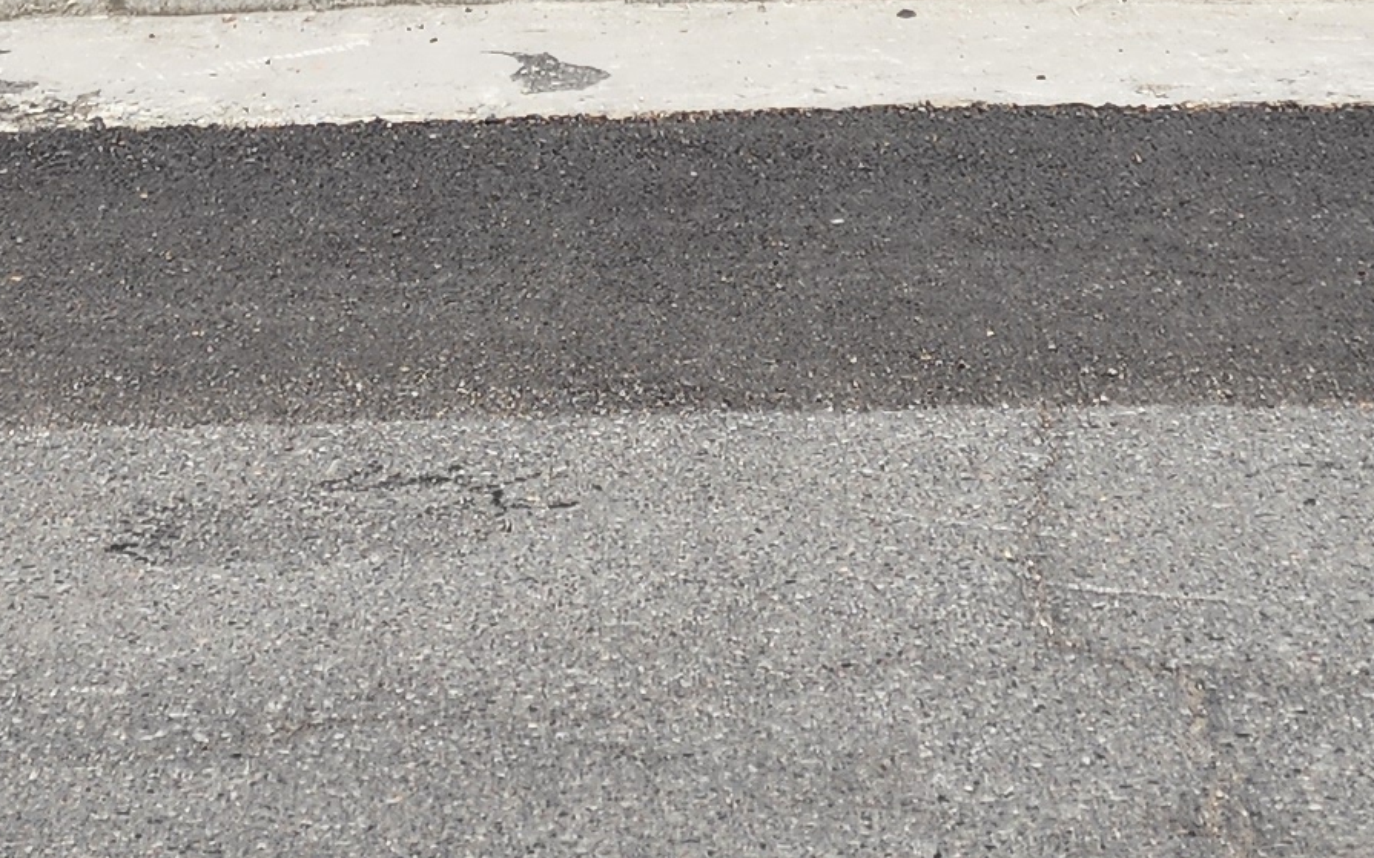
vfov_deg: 10.3
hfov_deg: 19.1
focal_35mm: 109
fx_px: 4081
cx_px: 565
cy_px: -1263
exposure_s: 1/1044
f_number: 1.8
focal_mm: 6.4
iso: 12
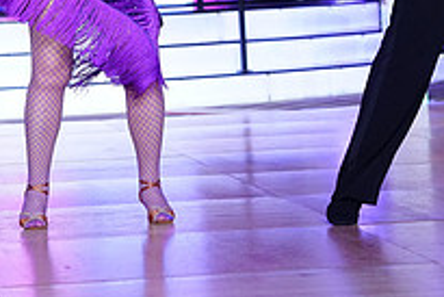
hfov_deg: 10.4
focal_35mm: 198
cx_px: 89
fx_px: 2444
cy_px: -66
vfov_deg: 6.9
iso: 2500
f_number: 4
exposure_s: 1/400
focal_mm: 70
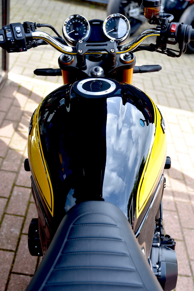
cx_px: 97
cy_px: 146
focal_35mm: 45
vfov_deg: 43.6
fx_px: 363
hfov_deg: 29.9
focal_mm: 45
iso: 100
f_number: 4.5
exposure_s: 1/80
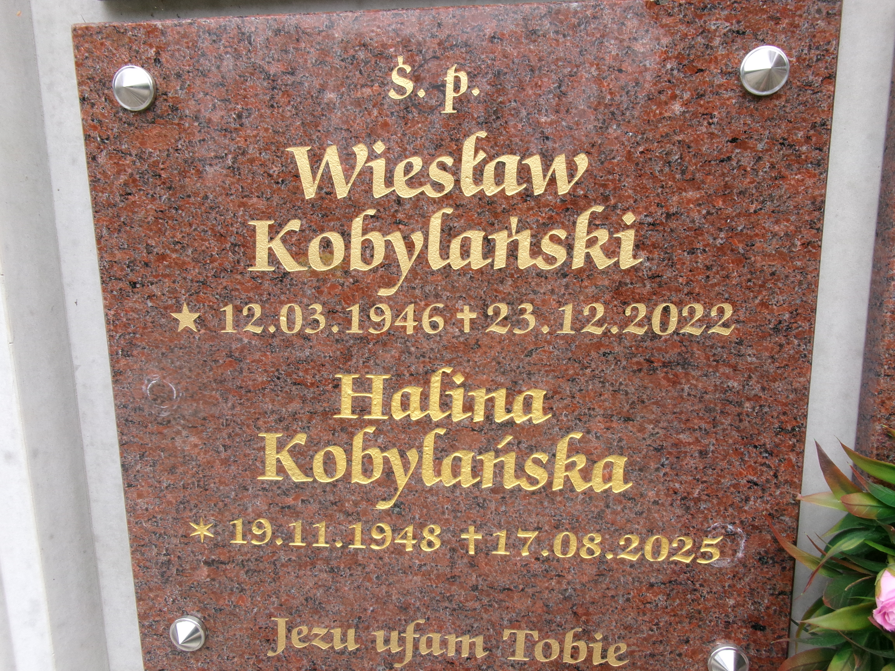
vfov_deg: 49.7
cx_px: 448
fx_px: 724
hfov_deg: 63.4
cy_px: 336
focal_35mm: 28
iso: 100
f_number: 3.9
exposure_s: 1/125
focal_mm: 5.1
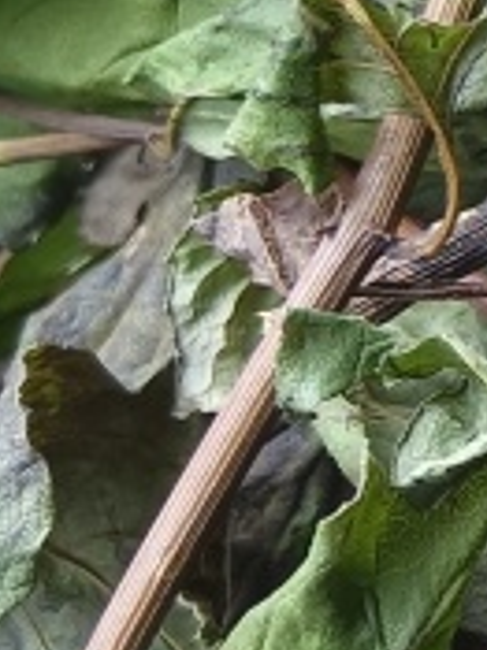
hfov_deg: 7.8
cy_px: 132
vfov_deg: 11.9
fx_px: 3099
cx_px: 1446
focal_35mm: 165
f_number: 1.9
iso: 152
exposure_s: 1/50
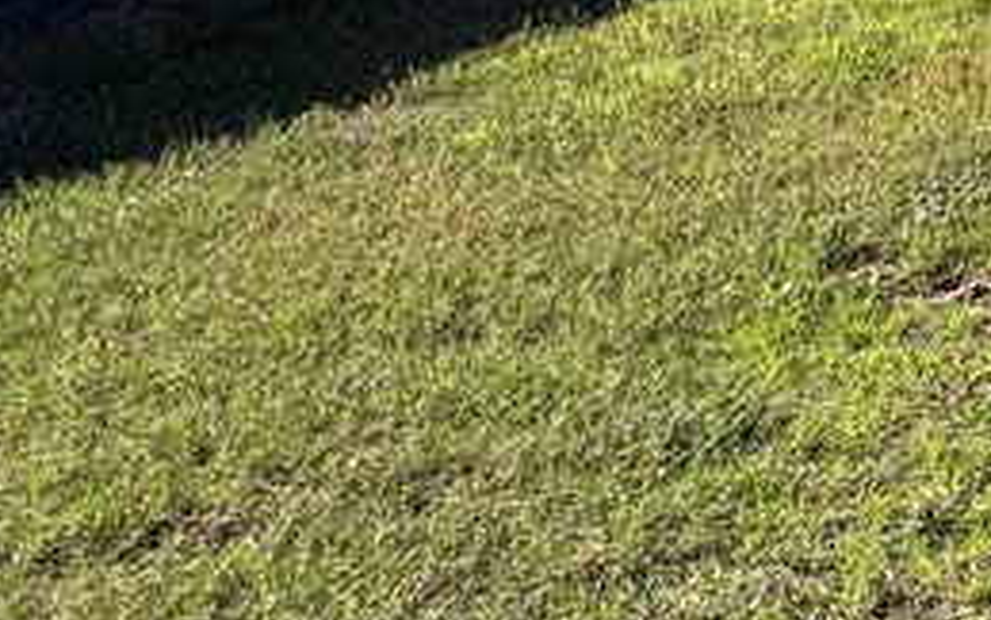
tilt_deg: -19.6
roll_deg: +4.4
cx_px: 1515
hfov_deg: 24.8
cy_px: -23
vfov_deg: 20.2
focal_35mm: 62
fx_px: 1675
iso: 40
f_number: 2.2
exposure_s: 1/727
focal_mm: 2.22
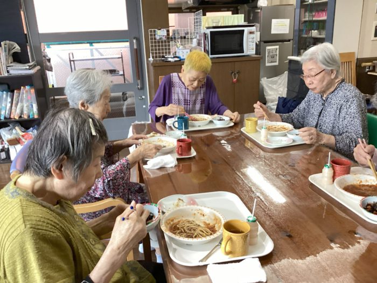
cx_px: 188
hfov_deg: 58.4
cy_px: 142
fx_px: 338
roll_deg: +2.4
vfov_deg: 45.4
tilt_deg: -18.8
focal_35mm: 31
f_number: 2.4
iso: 200
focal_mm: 3.3
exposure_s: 1/60
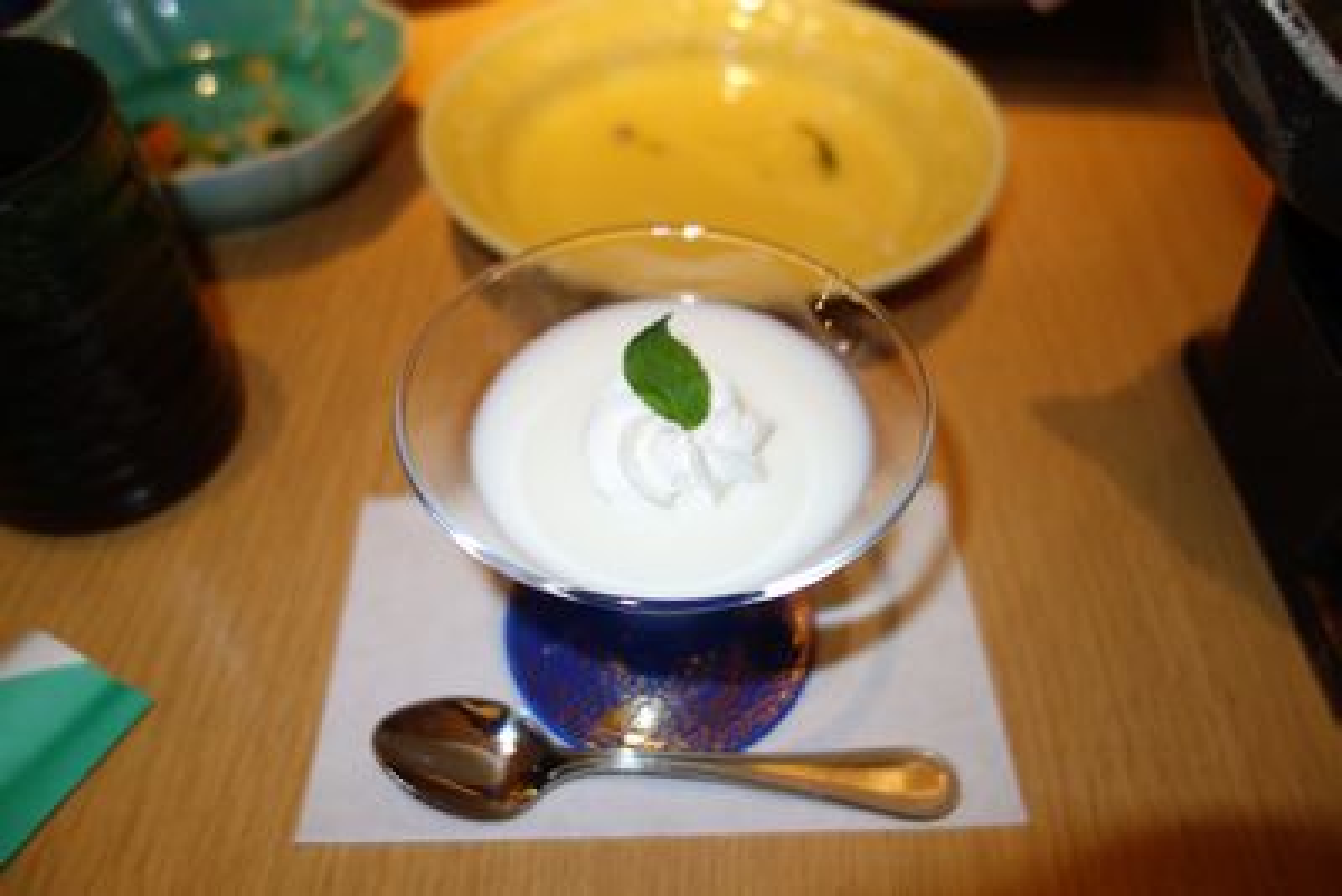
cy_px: 448
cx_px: 671
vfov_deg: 46.4
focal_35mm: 28
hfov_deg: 65.5
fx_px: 1044
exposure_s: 1/30
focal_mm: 10.4
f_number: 1.8
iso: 125
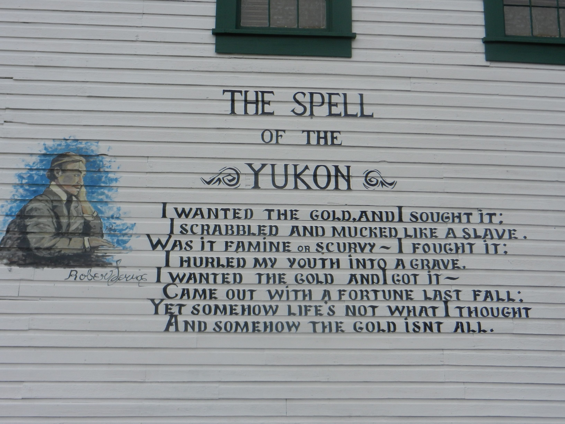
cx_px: 282
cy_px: 212
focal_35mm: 45
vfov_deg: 32.2
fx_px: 734
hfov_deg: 42.1
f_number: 4.2
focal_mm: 8.2
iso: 160
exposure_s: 1/1000
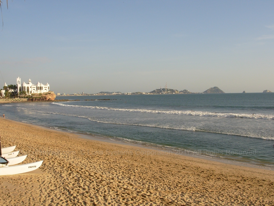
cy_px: 103
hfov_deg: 49.0
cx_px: 137
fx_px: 301
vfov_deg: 37.7
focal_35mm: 38
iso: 50
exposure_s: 1/456
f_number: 4.9
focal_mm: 6.3
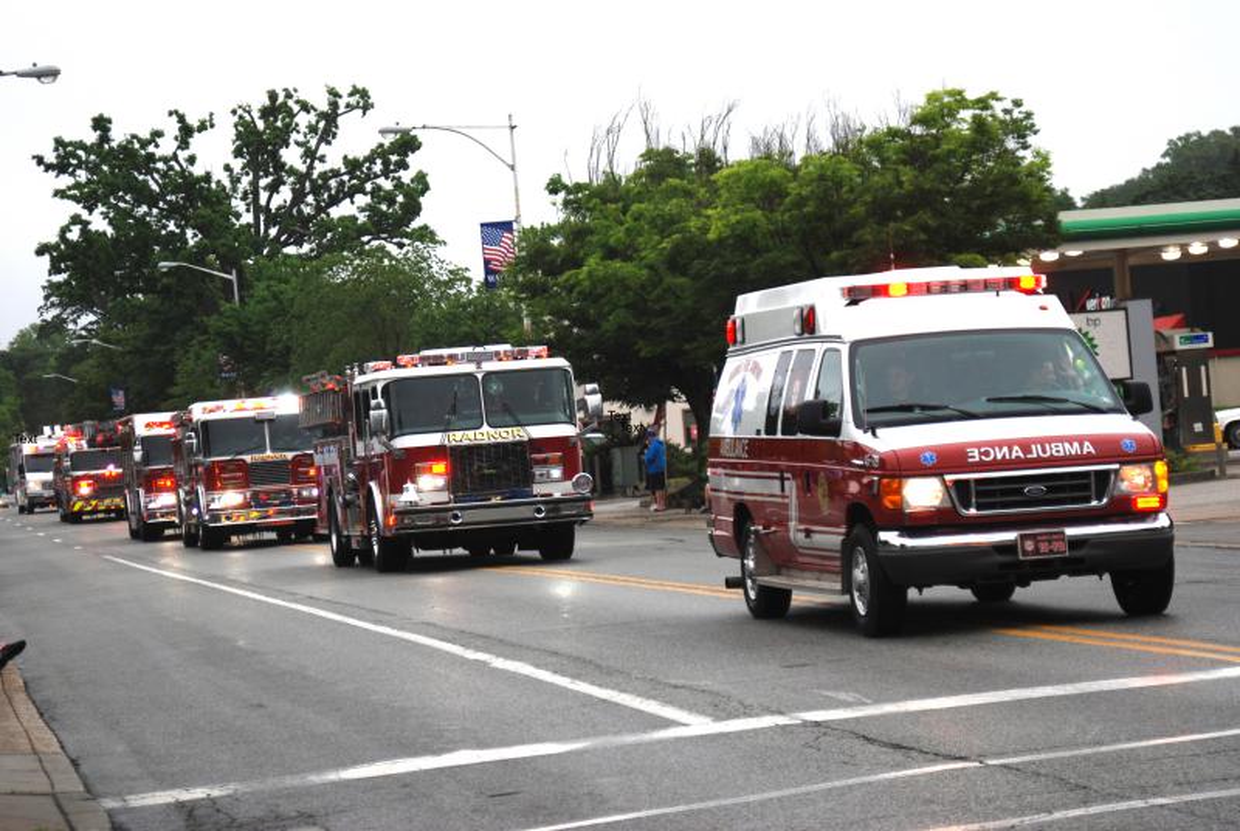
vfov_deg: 11.5
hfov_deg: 17.0
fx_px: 4139
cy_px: 416
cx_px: 620
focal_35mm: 120
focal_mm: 80
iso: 200
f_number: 5.6
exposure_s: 1/250
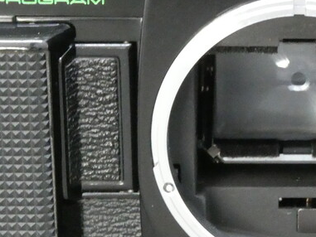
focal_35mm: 148
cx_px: 284
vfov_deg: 10.0
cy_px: 60
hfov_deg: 13.2
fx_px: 1351
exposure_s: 1/20
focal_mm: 8.4
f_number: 5.6
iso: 1600
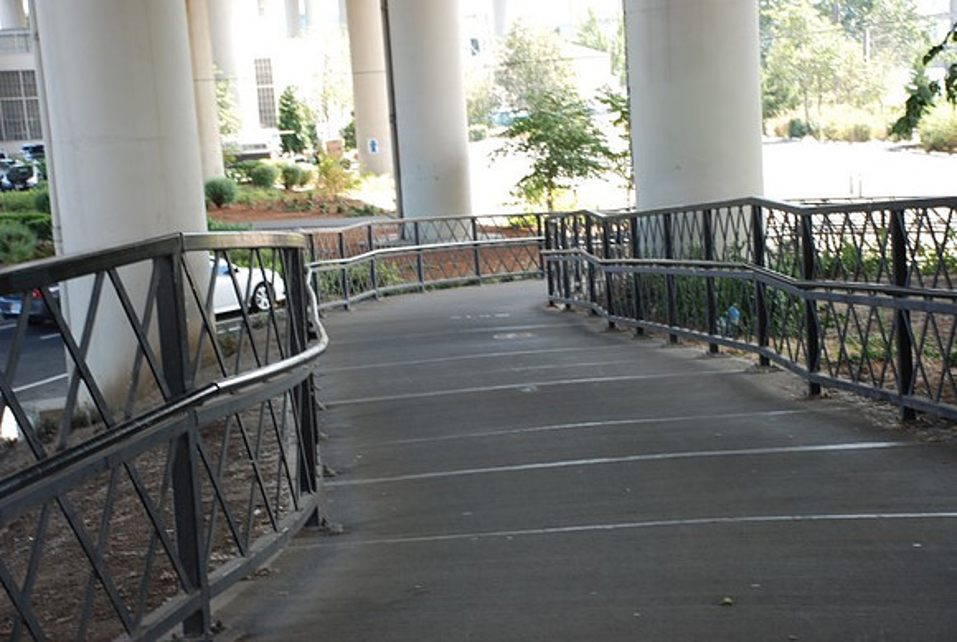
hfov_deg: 26.9
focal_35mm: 75
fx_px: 1997
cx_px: 478
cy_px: 321
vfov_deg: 18.3
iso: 100
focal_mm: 50
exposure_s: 1/30
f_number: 5
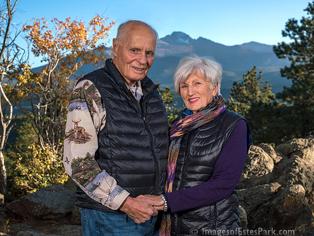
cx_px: 156
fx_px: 454
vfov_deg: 29.1
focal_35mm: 50
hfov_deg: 38.2
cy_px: 119
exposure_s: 1/320
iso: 100
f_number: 5
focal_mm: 45
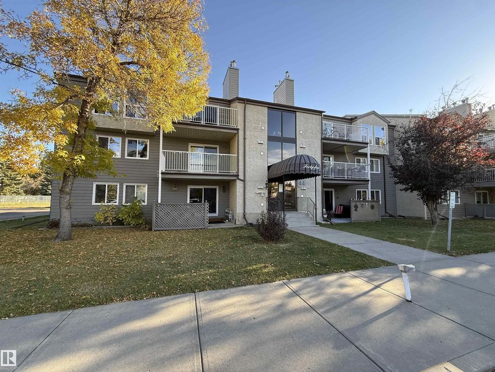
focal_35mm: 14
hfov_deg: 102.1
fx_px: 200
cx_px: 248
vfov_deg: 85.7
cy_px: 186
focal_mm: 2.22
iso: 64
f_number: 2.2
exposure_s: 1/266
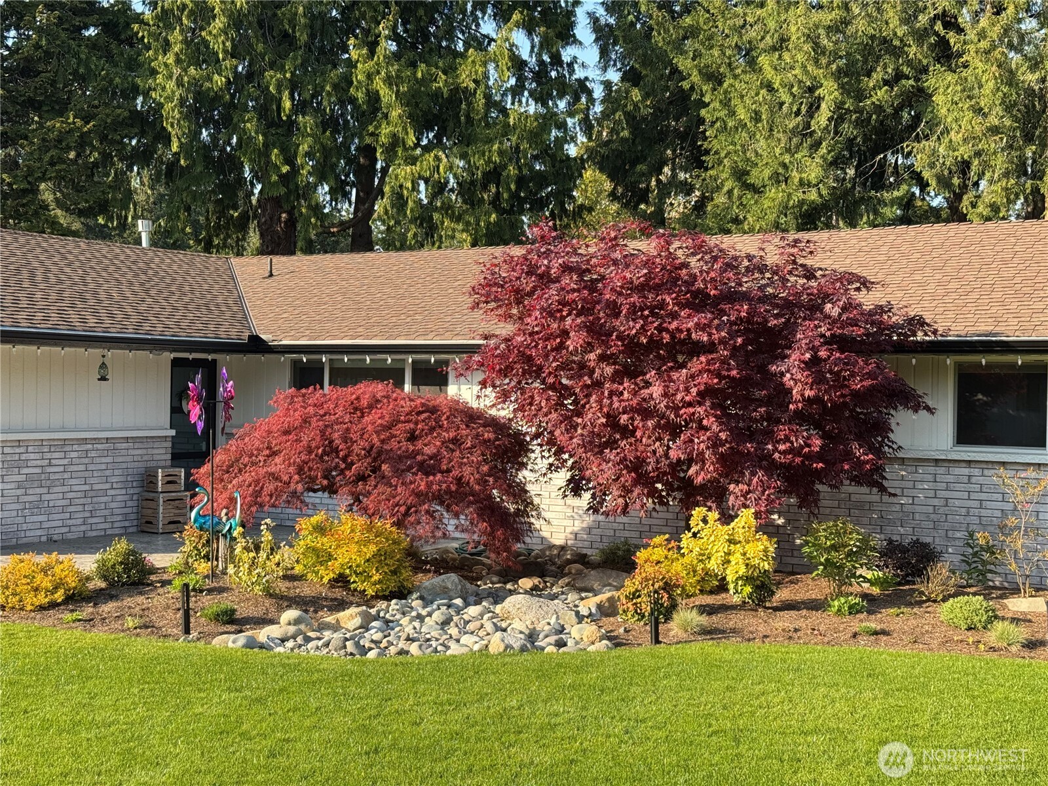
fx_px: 1453
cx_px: 524
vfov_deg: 30.3
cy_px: 393
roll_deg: -1.3
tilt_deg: -1.3
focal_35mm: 48
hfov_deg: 39.7
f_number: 1.78
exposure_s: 1/774
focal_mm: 6.76
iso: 64
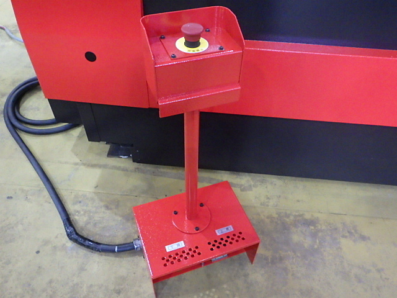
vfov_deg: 49.7
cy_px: 149
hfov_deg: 63.4
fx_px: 321
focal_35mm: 28
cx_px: 198
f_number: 3.5
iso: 1600
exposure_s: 1/45
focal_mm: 5
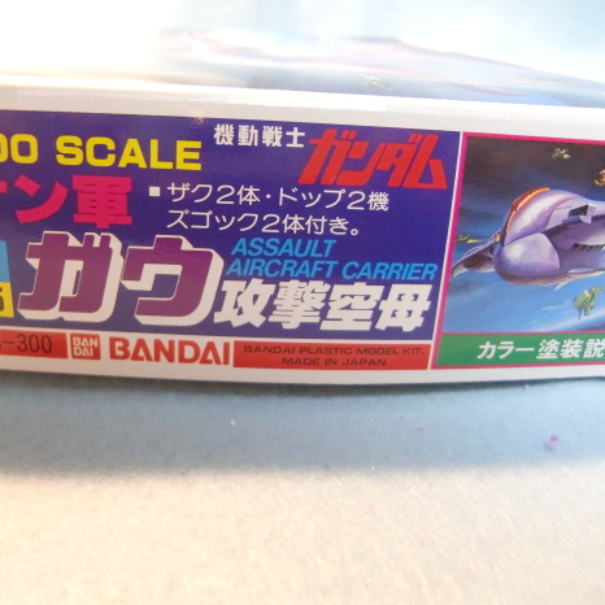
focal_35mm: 34
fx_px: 672
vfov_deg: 48.4
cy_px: 297
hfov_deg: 48.3
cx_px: 264
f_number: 2.6
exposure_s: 1/30
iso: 800
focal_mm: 4.9
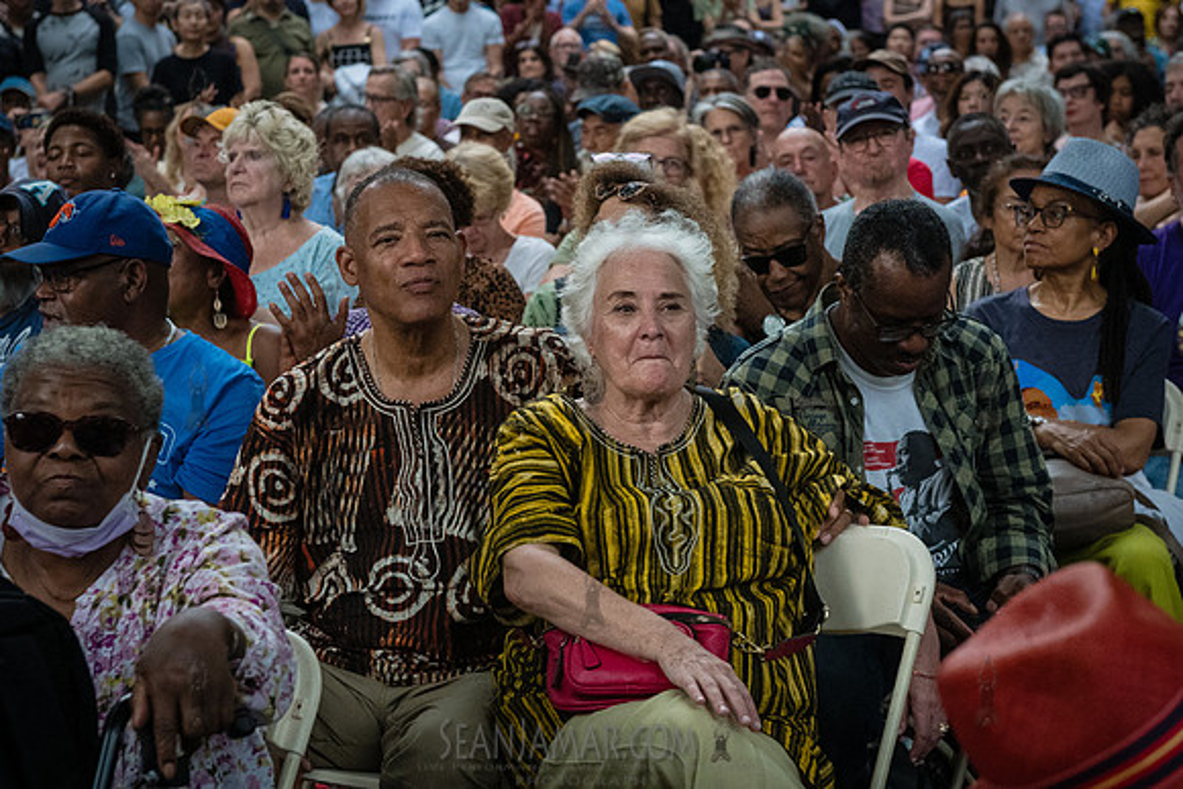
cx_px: 580
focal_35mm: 85
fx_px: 2801
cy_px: 309
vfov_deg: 16.0
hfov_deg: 23.8
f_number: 5
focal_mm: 70
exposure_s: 1/400
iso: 8000
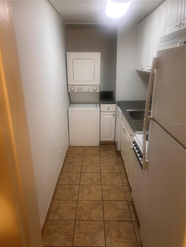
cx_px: 93
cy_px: 124
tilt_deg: -16.7
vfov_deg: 67.3
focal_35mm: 26
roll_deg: +1.5
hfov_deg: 53.1
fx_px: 186
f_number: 1.5
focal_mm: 5.7
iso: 125
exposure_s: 1/120
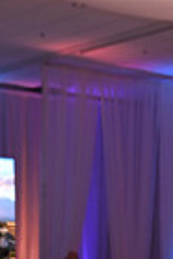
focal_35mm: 184
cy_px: 402
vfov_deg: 10.7
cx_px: 295
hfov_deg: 7.3
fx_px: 1323
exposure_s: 1/200
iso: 1000
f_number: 5.6
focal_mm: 44
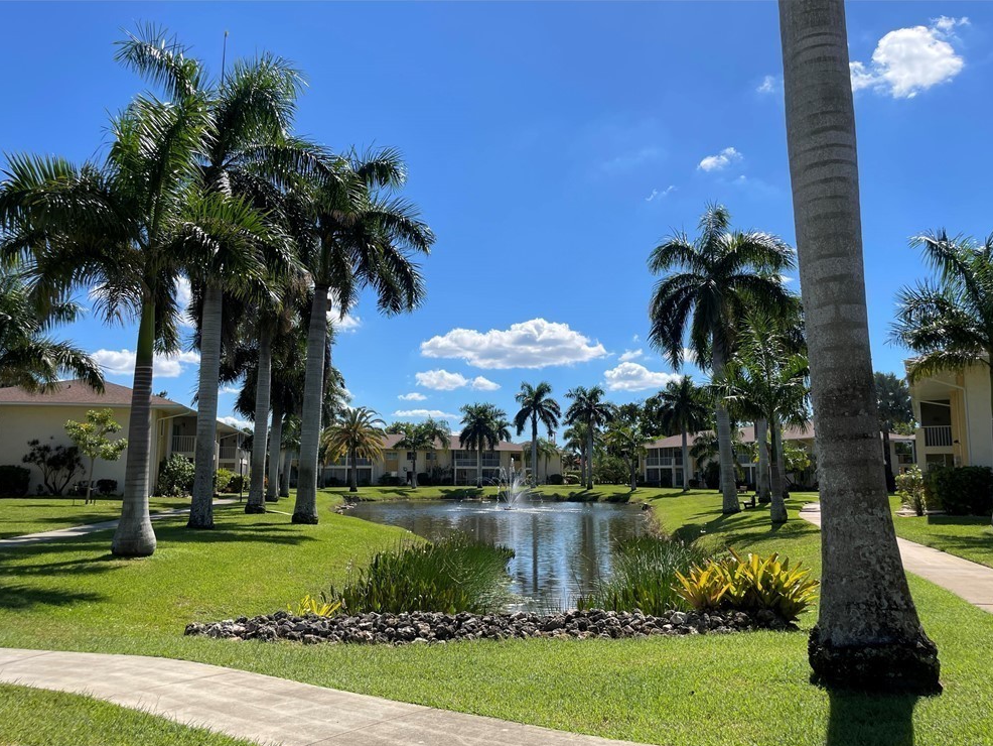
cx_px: 495
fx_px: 775
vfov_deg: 51.4
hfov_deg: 65.3
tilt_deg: +6.6
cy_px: 386
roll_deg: +0.0
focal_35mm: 27
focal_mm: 4.2
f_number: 1.6
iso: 32
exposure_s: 1/3731
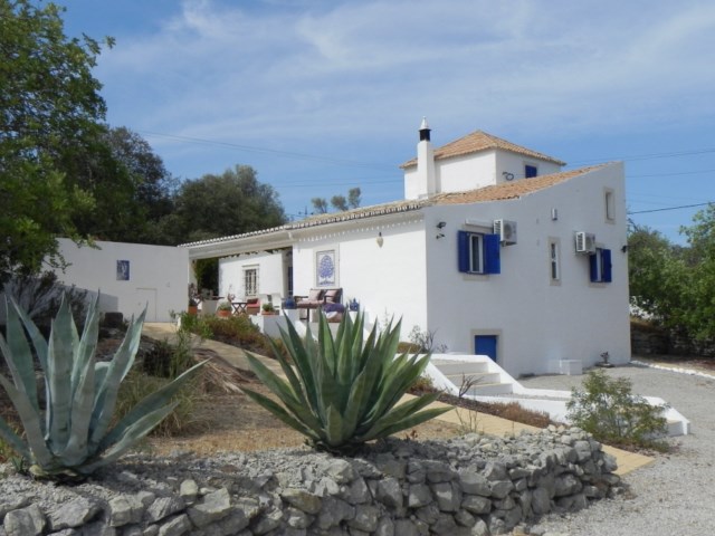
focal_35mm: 37
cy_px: 268
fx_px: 764
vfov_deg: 38.7
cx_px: 358
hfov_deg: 50.1
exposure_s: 1/828
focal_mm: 6.6
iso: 224
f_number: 8
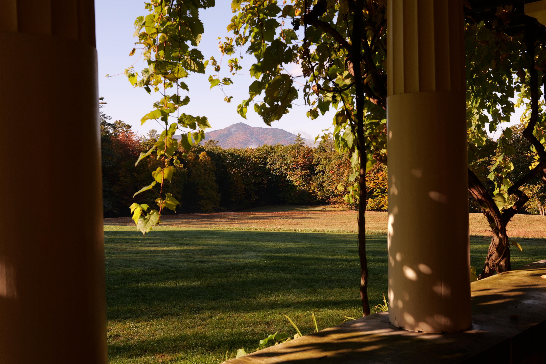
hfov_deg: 50.7
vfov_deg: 35.1
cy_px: 182
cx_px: 273
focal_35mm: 38
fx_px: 576
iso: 400
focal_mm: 38
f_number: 10
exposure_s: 1/250
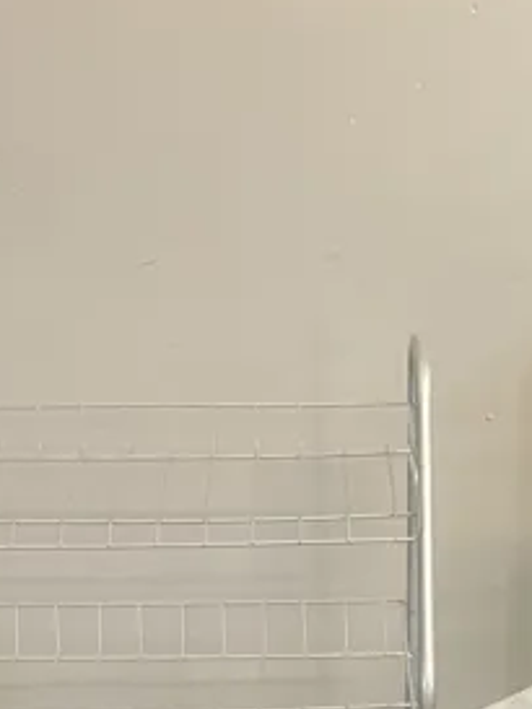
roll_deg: -0.9
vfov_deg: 17.5
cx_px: 387
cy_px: 943
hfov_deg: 14.1
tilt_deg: -25.3
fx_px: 2150
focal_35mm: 105
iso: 200
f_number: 1.8
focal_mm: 3.99
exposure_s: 1/50
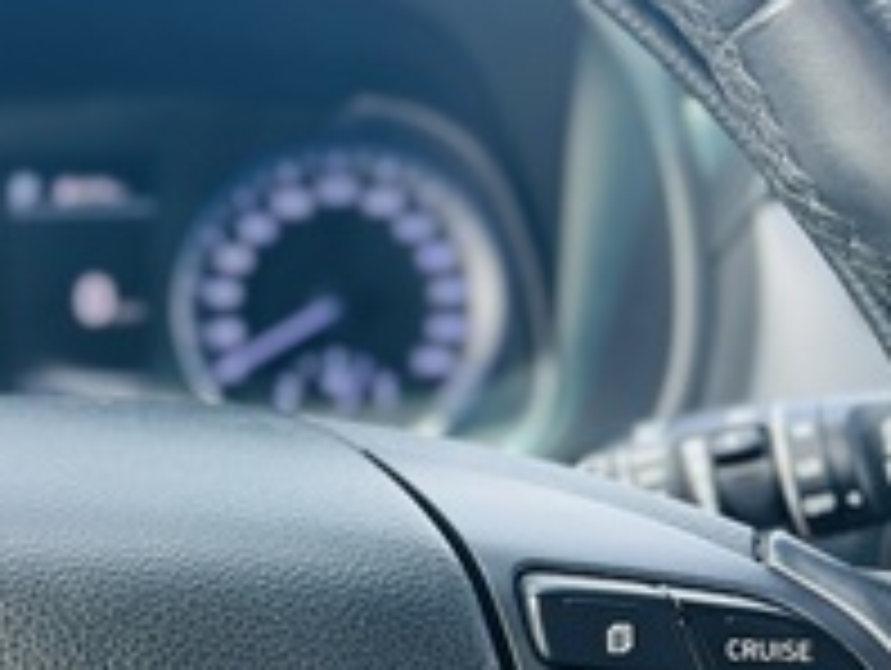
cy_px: 470
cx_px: 61
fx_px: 1546
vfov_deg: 24.3
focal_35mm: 60
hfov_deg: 30.5
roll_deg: +2.6
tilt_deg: -20.9
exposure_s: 1/121
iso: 50
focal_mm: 5.7
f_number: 1.5
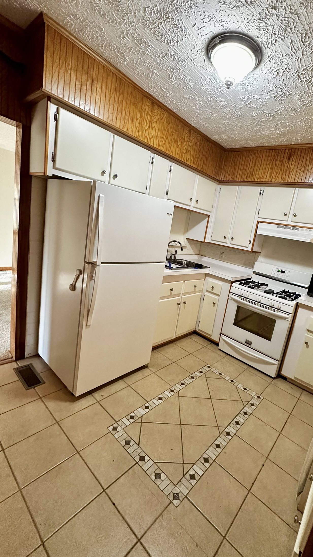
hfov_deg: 66.1
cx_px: 195
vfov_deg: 99.4
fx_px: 236
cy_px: 272
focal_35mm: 16
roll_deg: -10.5
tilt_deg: -10.3
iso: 500
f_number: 2.2
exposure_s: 1/60
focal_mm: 2.22
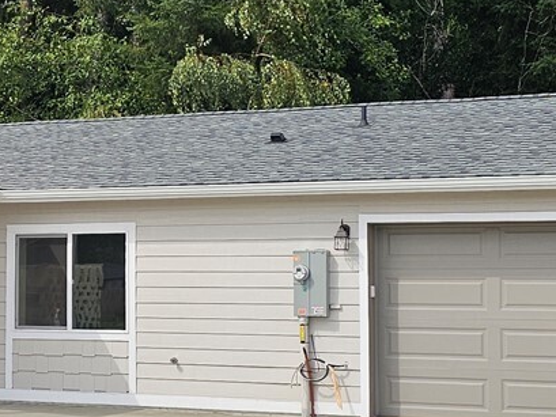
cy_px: 215
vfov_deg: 16.4
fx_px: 1446
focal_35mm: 90
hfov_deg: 21.2
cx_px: 37
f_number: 1.7
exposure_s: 1/792
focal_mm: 6.3
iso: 10
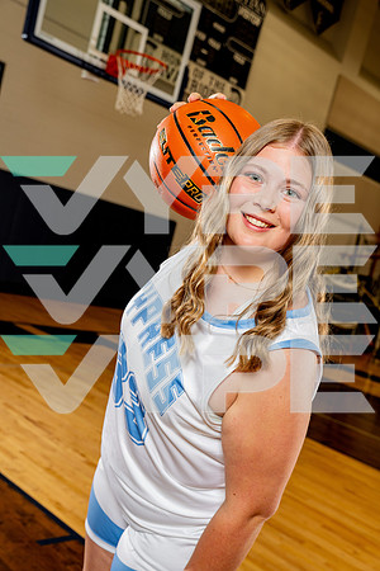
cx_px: 190
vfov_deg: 45.4
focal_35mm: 43
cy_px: 286
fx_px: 681
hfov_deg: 31.2
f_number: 5.6
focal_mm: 43
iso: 400
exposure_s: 1/250
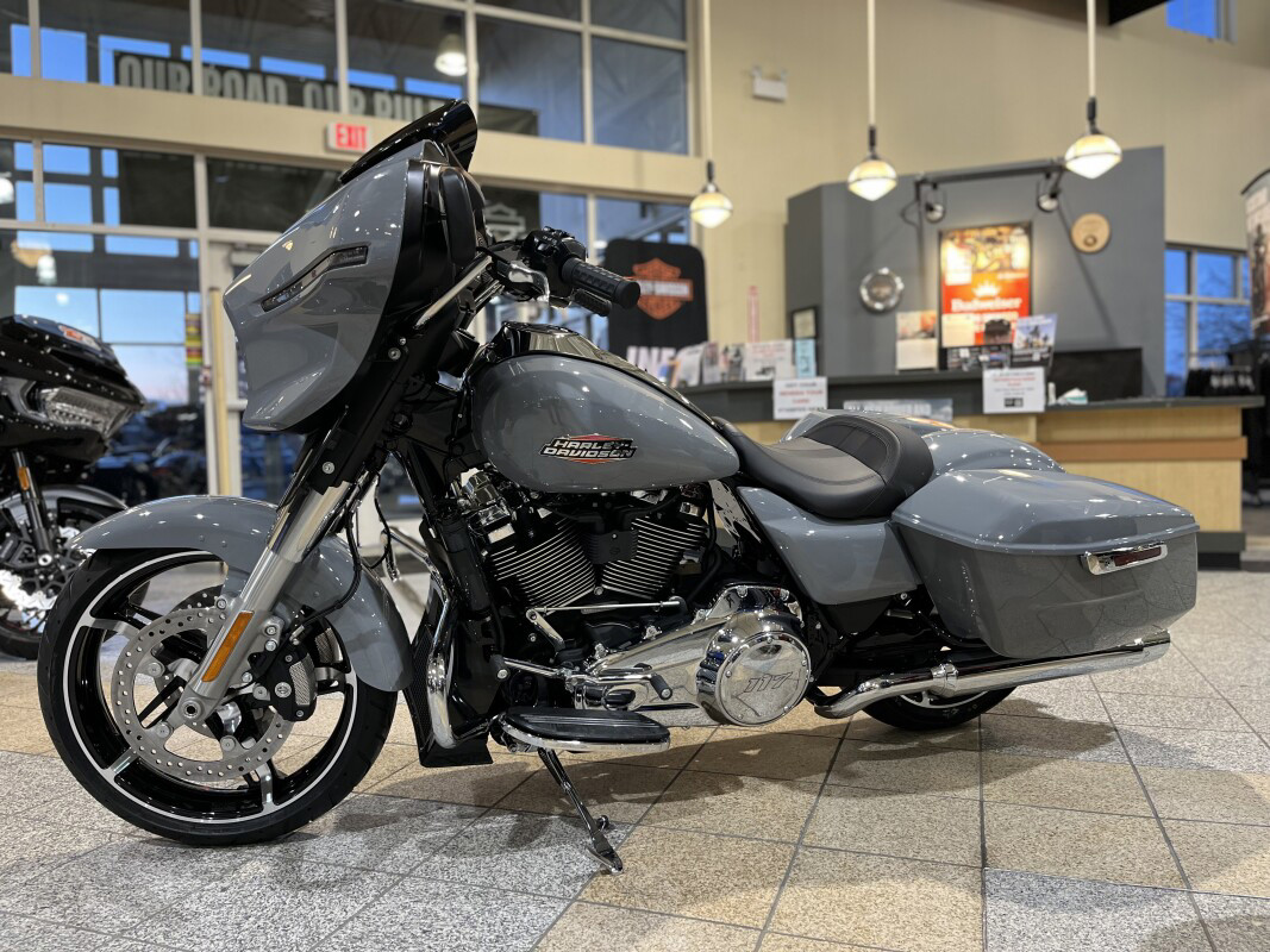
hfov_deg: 67.3
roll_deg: +1.2
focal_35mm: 26
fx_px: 954
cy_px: 476
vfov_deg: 53.1
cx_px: 635
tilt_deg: -2.5
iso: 125
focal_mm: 5.1
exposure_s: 1/60
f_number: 1.6
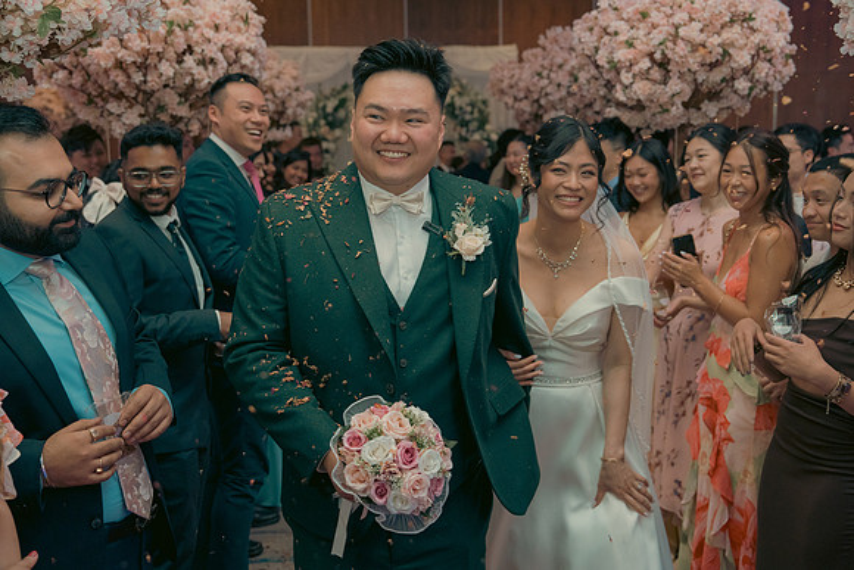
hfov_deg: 51.9
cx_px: 427
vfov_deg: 36.0
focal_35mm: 37
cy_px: 285
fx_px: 878
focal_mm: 37
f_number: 3.5
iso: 2500
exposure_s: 1/160
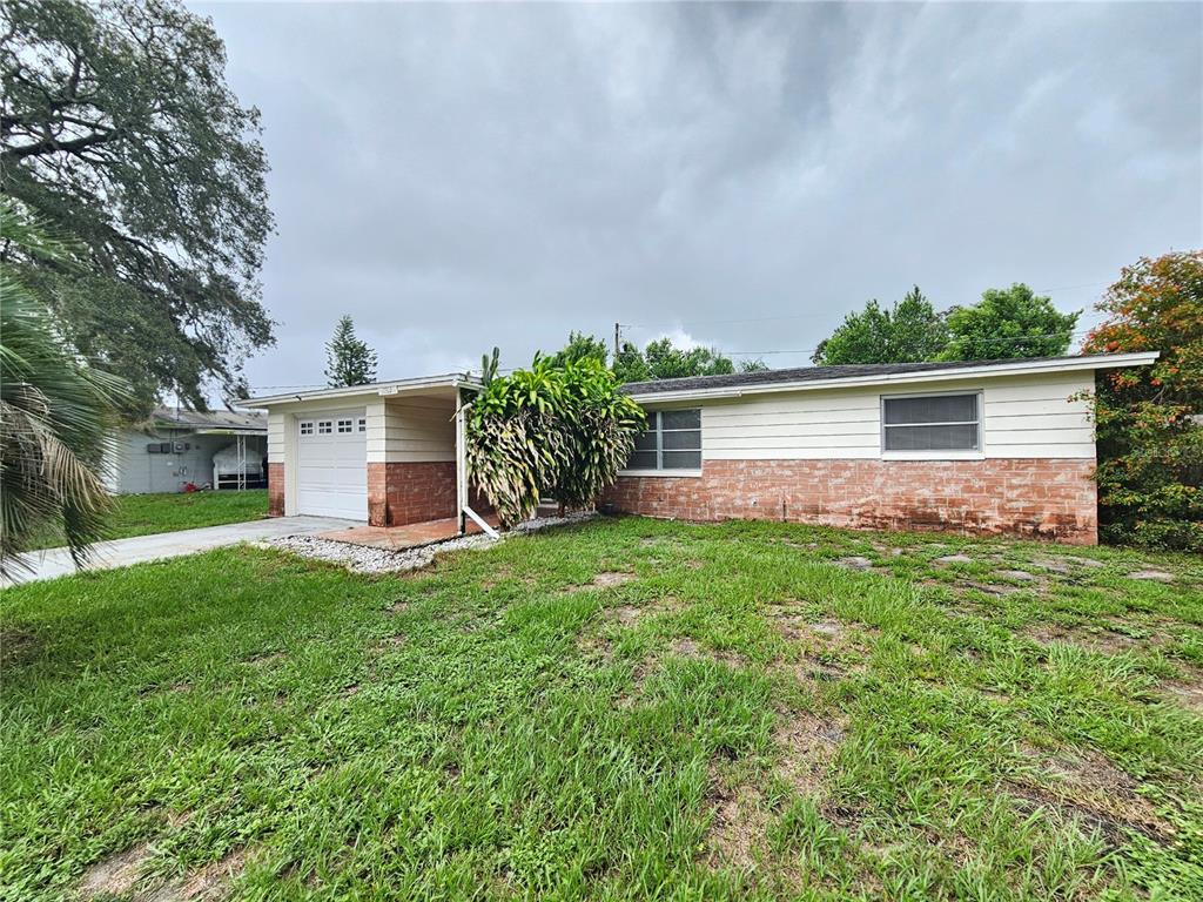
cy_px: 451
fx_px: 452
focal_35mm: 13
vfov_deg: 89.9
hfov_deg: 106.2
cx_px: 602
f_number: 2.2
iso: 50
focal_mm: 2.2
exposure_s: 1/145
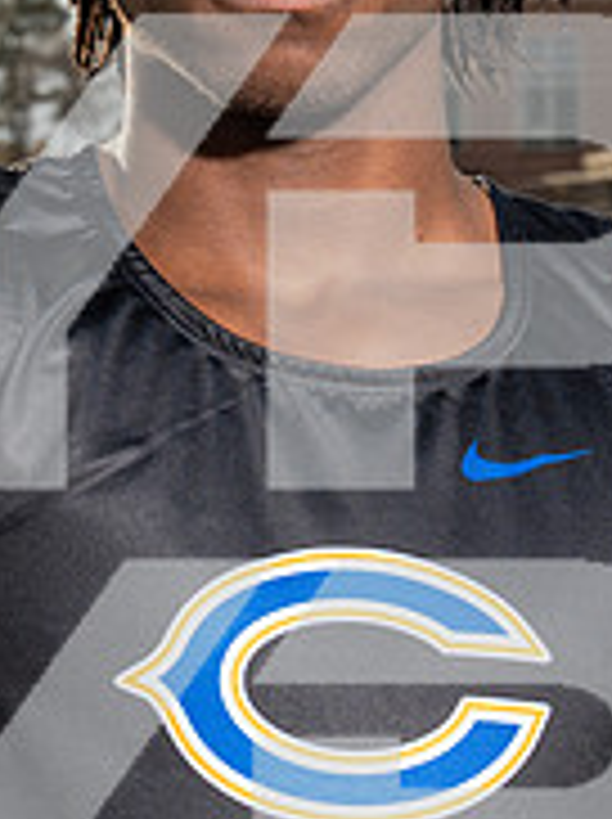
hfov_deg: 8.2
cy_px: 254
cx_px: 180
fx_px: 4277
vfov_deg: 10.9
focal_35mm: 181
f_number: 10
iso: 160
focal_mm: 59
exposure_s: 1/250
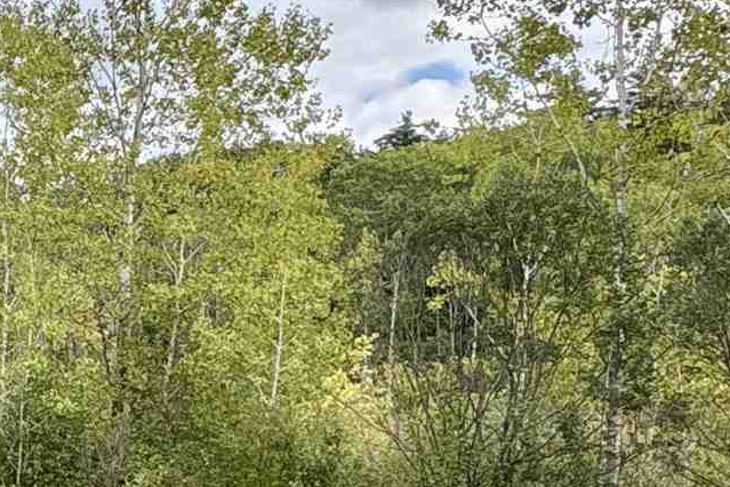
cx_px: -278
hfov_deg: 24.3
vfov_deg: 19.1
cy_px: 437
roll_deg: +0.0
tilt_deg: -2.3
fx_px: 1419
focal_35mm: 70
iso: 40
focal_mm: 2.22
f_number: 2.2
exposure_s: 1/1323
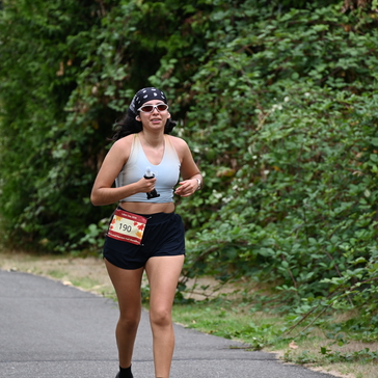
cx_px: 160
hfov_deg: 6.8
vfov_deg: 6.8
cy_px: 188
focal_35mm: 257
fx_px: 3175
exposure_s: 1/400
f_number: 6.3
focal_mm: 200
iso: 400
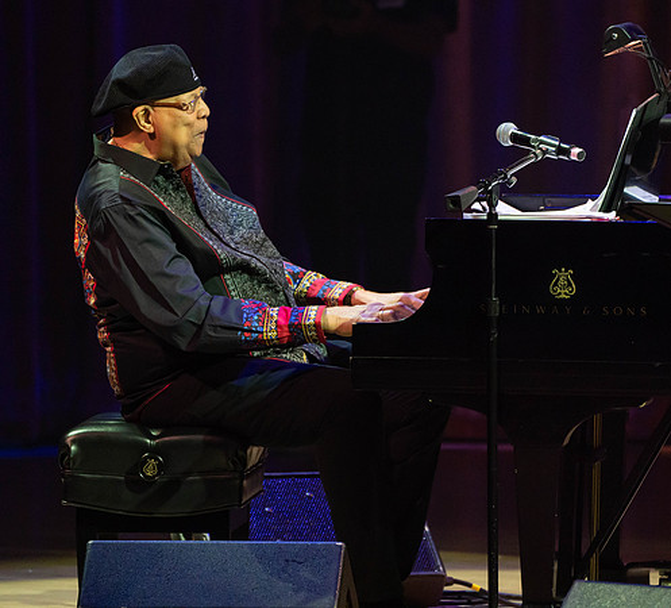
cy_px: 277
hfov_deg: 3.5
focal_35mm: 527
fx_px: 11019
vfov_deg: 3.2
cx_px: 325
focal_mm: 400
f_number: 5.6
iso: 3200
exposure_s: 1/320
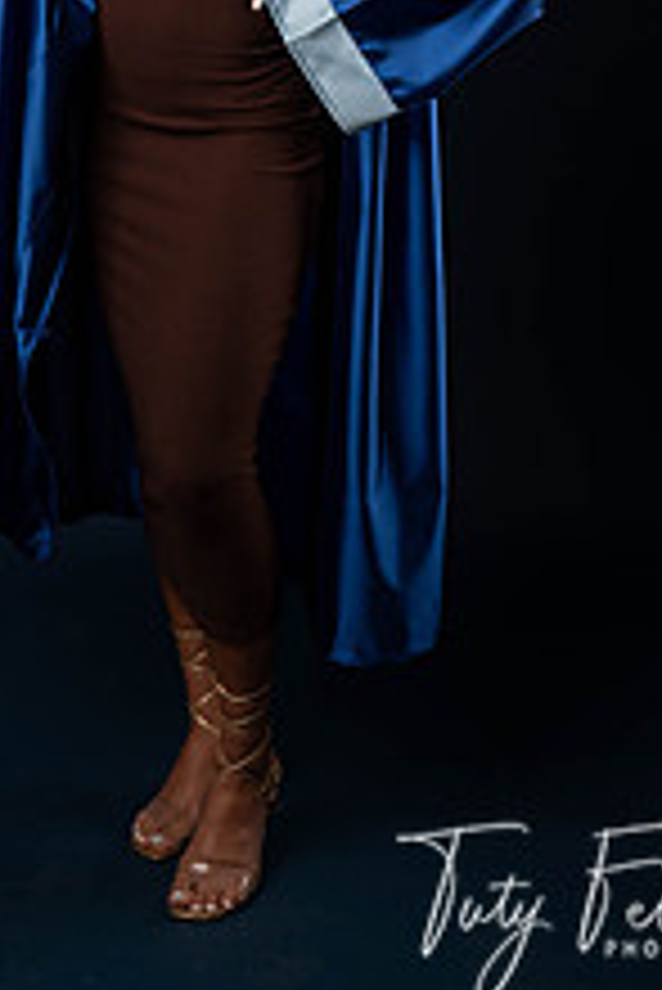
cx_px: 207
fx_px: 2423
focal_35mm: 88
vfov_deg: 22.4
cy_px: 40
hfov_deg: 15.5
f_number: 5.6
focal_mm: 43
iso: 200
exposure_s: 1/100
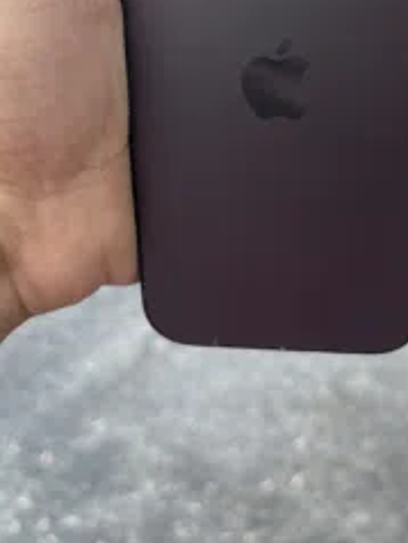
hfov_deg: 34.4
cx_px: 232
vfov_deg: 42.2
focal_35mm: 42
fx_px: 659
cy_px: 89
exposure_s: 1/73
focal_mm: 5.1
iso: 125
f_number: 1.6
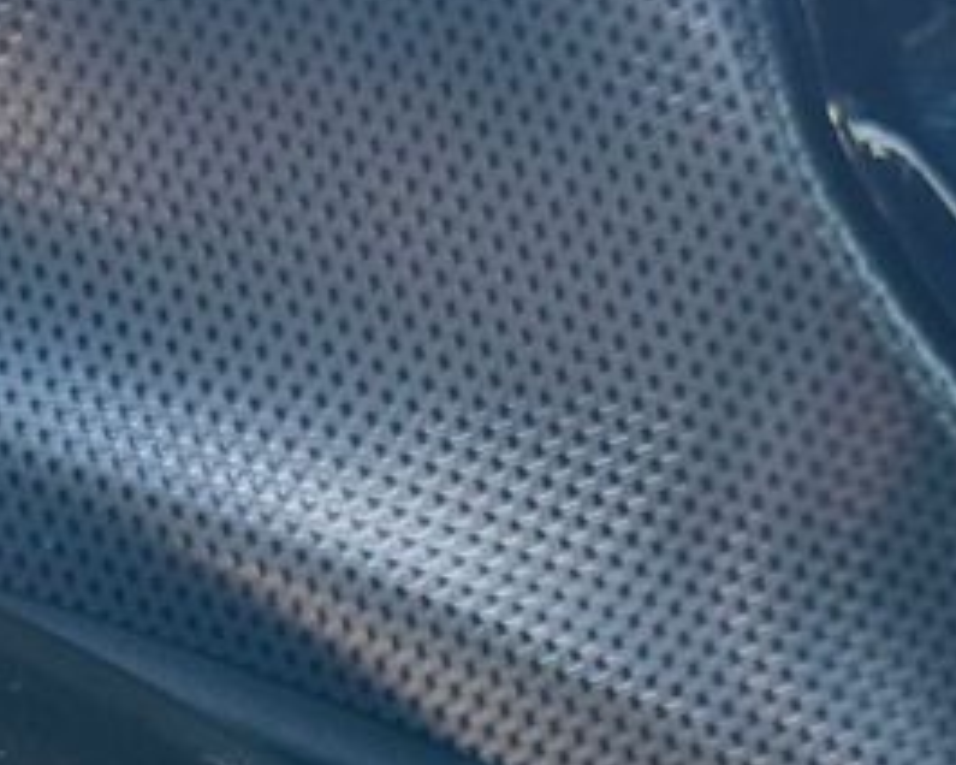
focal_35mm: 181
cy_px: 1184
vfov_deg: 8.3
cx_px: 310
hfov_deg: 10.7
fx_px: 5121
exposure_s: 1/85
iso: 100
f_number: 1.78
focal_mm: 6.76
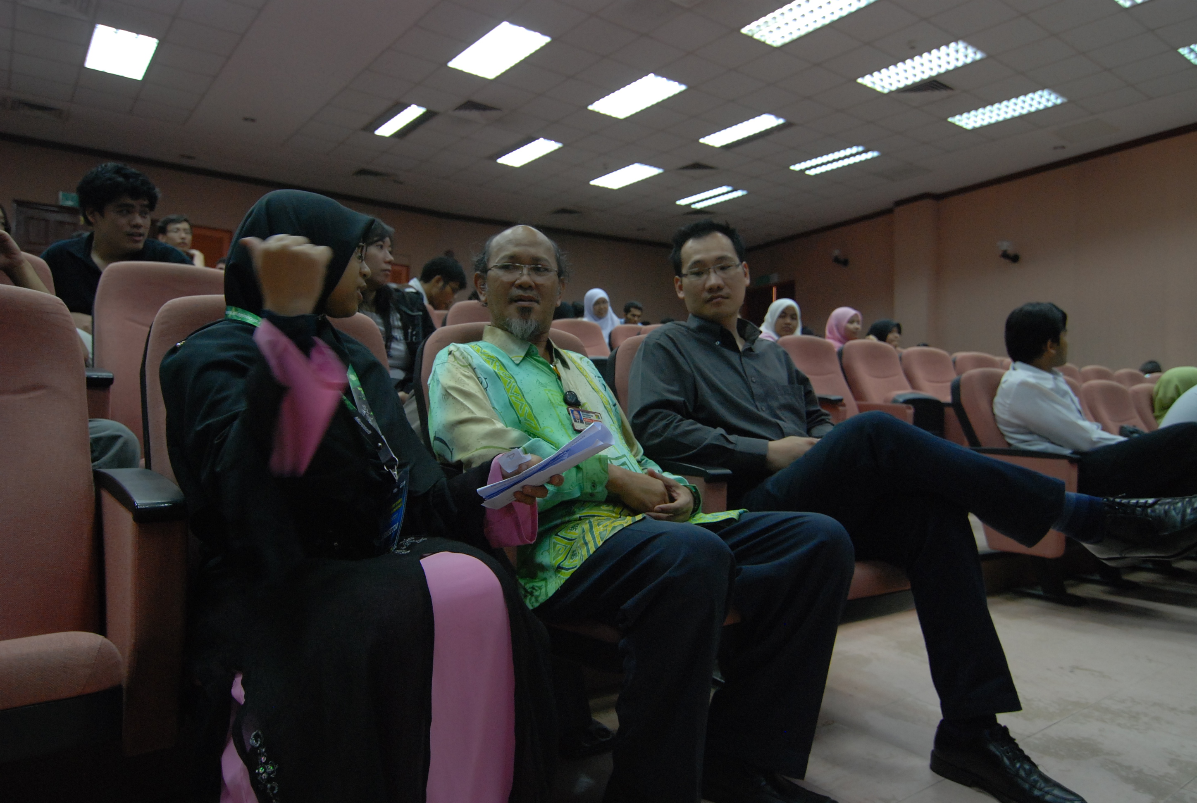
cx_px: 598
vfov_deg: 53.4
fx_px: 800
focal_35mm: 24
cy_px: 402
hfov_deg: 73.6
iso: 640
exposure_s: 1/60
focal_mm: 16
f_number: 4.5
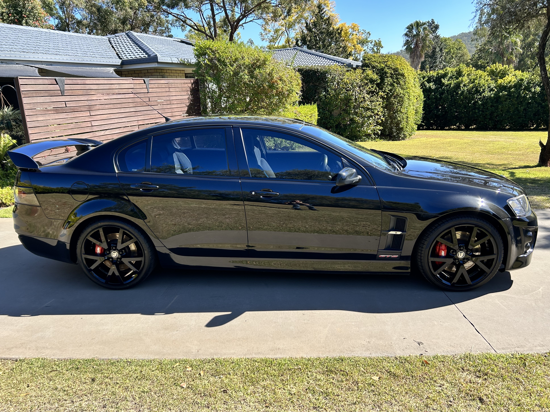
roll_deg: +2.9
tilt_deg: -15.0
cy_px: 205
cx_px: 268
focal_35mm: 27
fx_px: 429
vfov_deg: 51.4
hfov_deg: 65.3
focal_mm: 5.7
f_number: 1.5
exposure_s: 1/1252
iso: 50
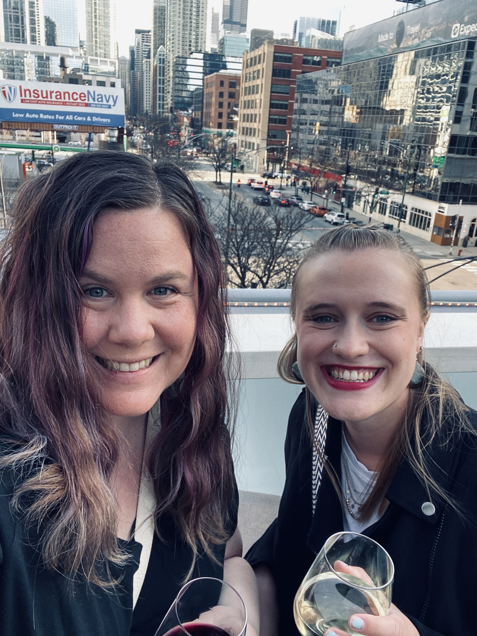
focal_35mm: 30
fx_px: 551
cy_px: 318
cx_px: 238
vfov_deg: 60.0
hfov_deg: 46.8
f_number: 2.2
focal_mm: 2.71
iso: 50
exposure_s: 1/120
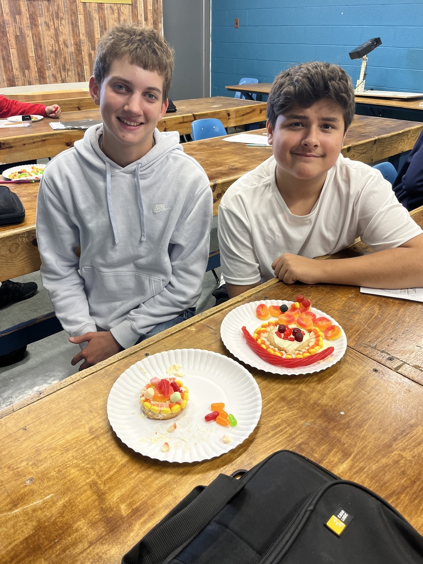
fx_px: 424
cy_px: 282
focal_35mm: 26
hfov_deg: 53.1
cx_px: 212
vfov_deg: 67.3
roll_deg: -0.2
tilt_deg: -29.8
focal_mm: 5.1
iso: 125
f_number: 1.6
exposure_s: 1/100
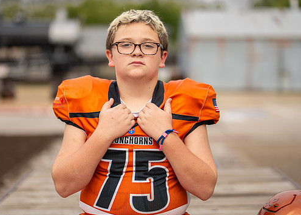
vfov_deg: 19.3
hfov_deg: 26.8
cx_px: 147
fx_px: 632
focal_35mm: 74
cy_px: 109
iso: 100
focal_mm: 50
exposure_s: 1/1600
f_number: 1.2
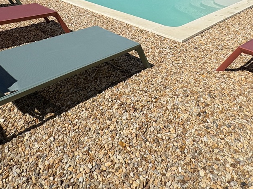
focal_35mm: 33
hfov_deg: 55.4
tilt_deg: -10.5
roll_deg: -1.9
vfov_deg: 36.5
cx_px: 130
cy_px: -17
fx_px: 241
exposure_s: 1/4630
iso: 50
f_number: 2.2
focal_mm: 2.22
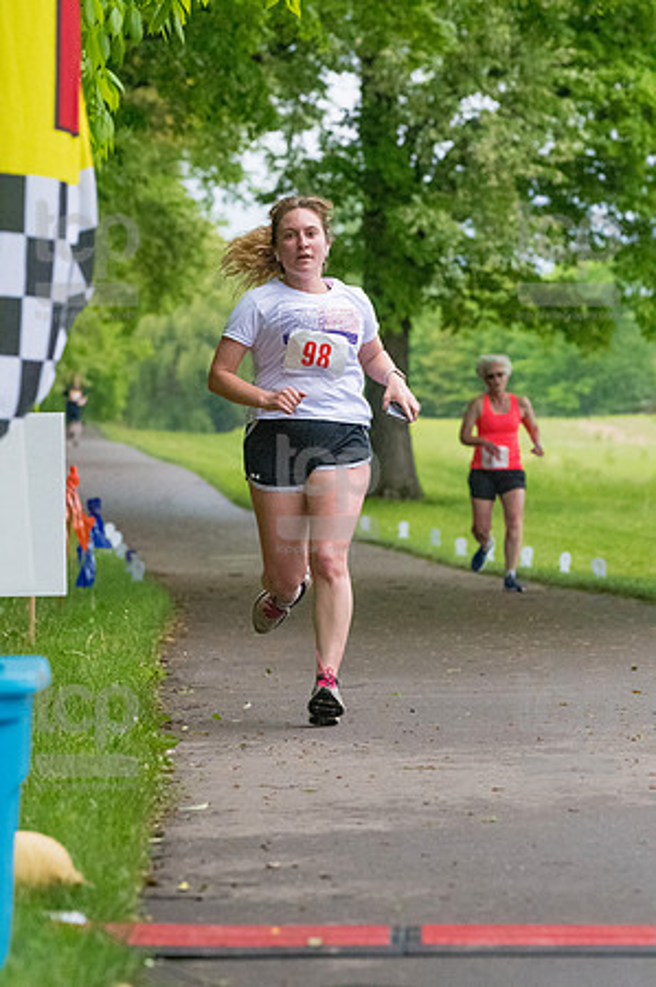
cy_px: 494
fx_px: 5945
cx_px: 328
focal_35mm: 217
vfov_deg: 9.5
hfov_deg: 6.3
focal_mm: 145
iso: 6400
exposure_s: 1/1250
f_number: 5.6
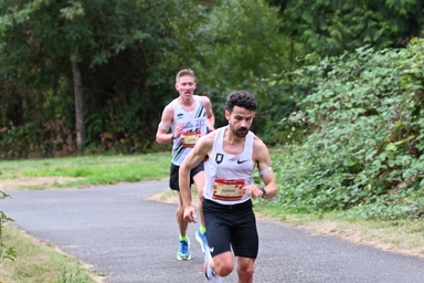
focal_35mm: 172
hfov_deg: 11.9
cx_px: 241
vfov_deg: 8.0
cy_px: 140
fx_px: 2026
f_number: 6.3
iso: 1250
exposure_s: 1/125
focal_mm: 120
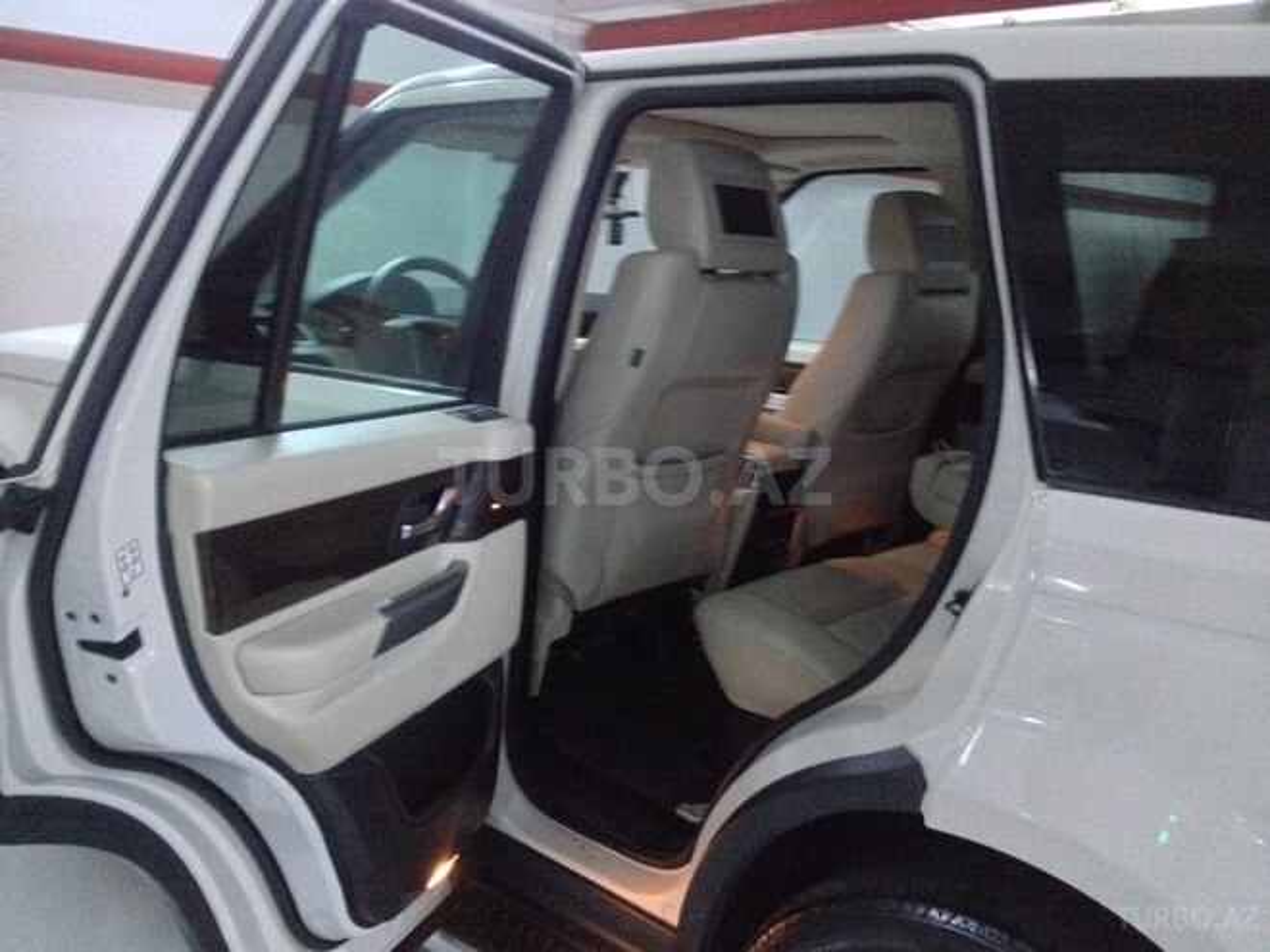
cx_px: 635
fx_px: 1284
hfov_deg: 52.6
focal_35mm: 35
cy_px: 476
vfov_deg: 40.7
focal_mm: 4.28
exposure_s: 1/15
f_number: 2.4
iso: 800
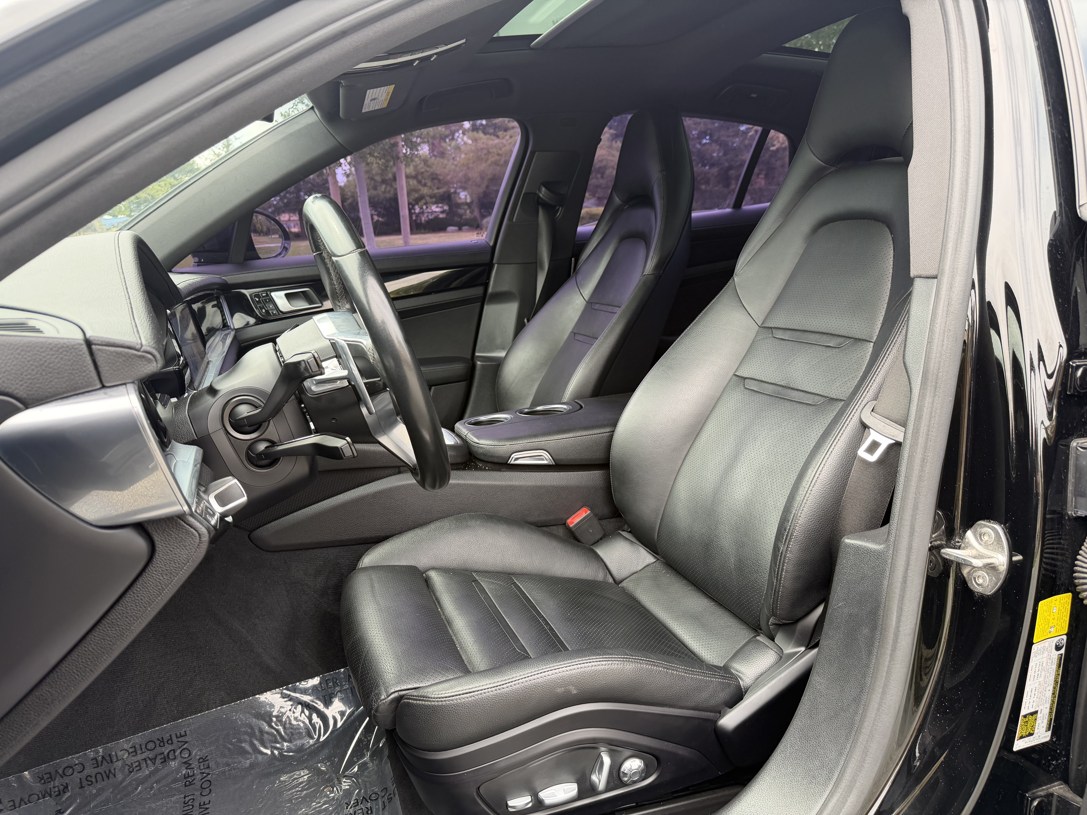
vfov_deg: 56.8
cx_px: 544
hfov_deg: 71.6
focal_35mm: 24
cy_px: 408
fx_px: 754
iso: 80
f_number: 1.78
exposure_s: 1/228
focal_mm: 6.76
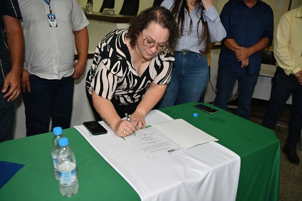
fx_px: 285
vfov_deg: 38.8
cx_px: 151
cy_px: 100
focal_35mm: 34
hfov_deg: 55.8
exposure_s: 1/200
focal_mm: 34
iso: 1250
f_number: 2.8
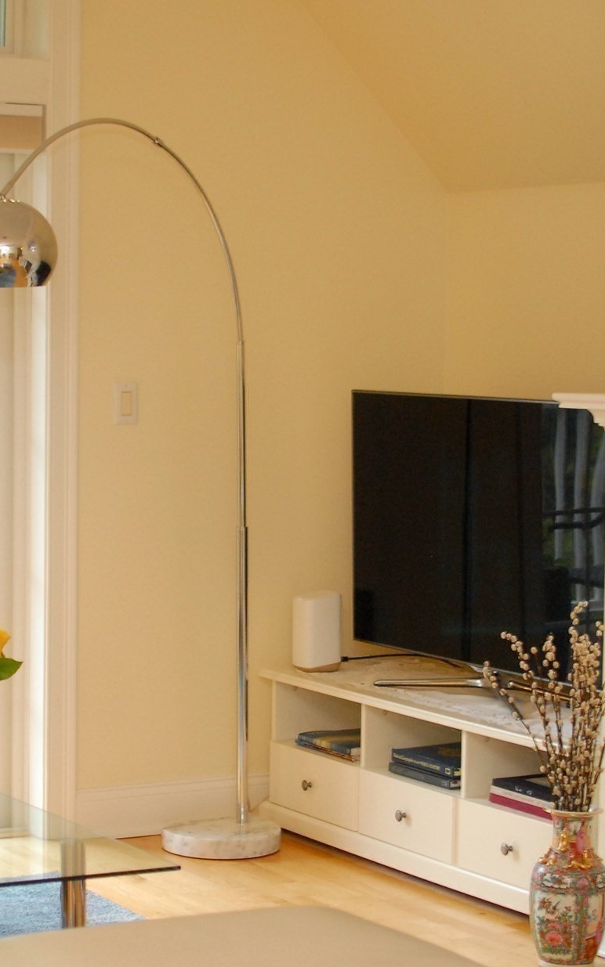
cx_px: 200
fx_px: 2344
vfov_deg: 23.3
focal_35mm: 89
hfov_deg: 14.7
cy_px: 524
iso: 800
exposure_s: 1/400
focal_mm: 35
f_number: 2.5
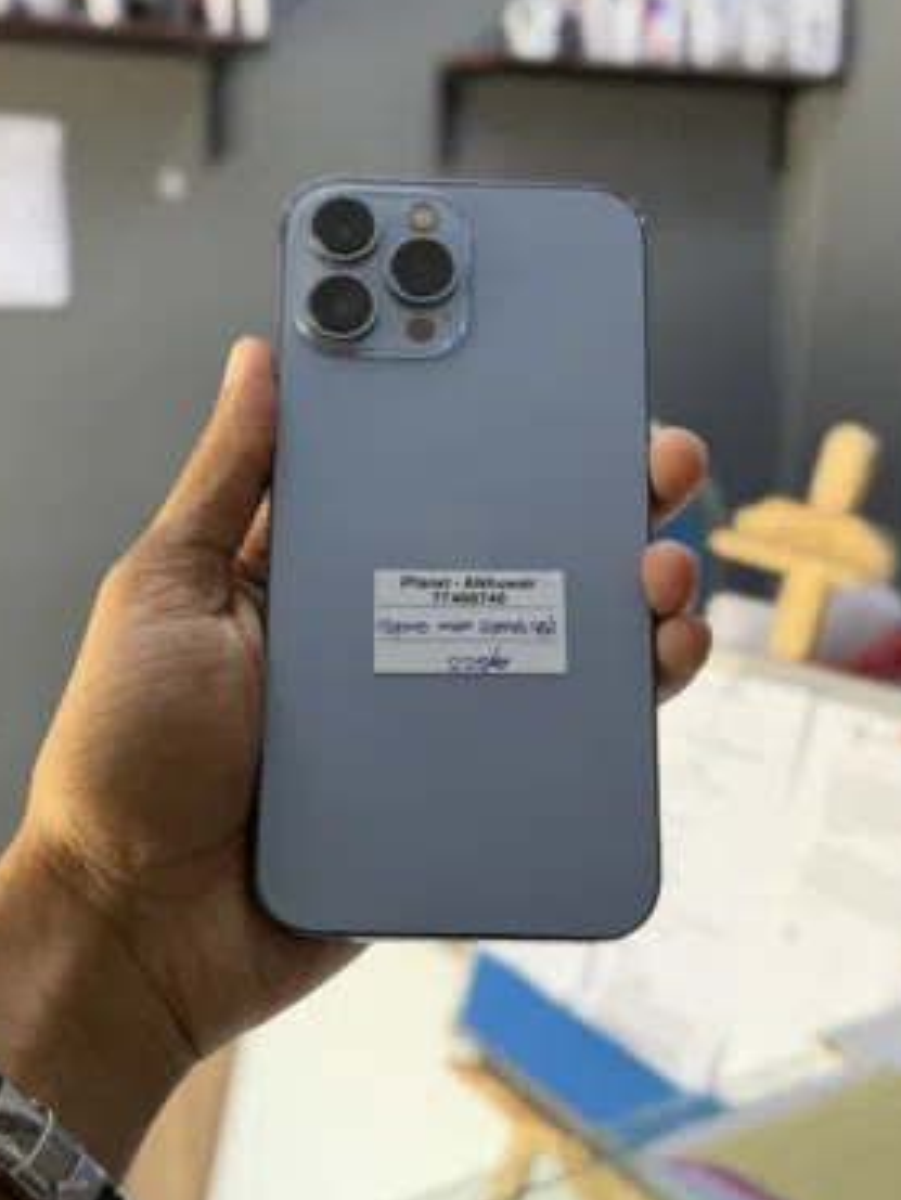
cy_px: 582
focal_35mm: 52
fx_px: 1804
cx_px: 446
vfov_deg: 36.8
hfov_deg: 28.0
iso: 64
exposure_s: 1/100
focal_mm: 6.76
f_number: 1.78
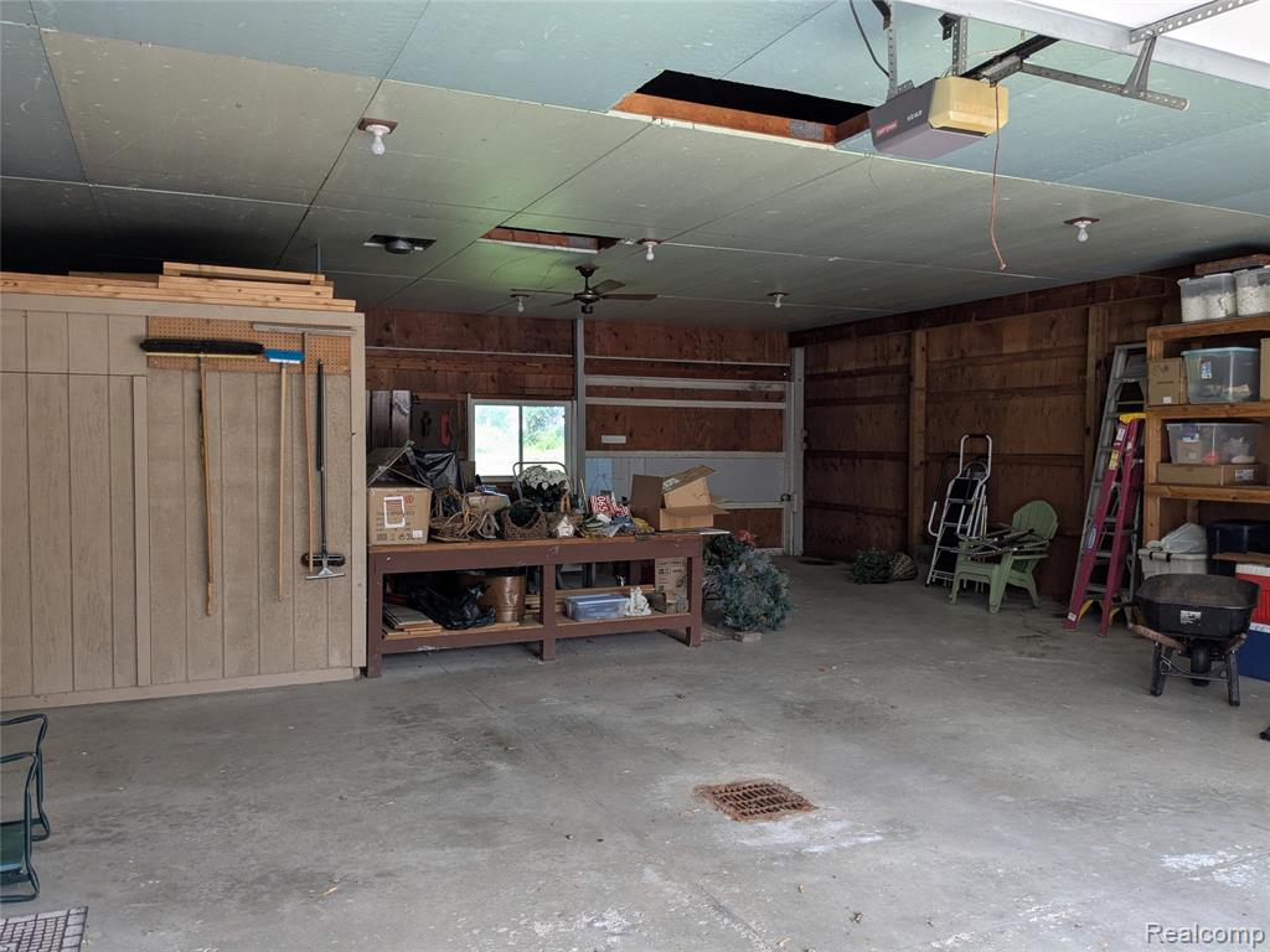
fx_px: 991
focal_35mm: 27
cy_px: 476
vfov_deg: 51.4
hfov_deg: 65.3
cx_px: 635
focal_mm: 4.38
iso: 46
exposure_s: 1/134
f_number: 1.73
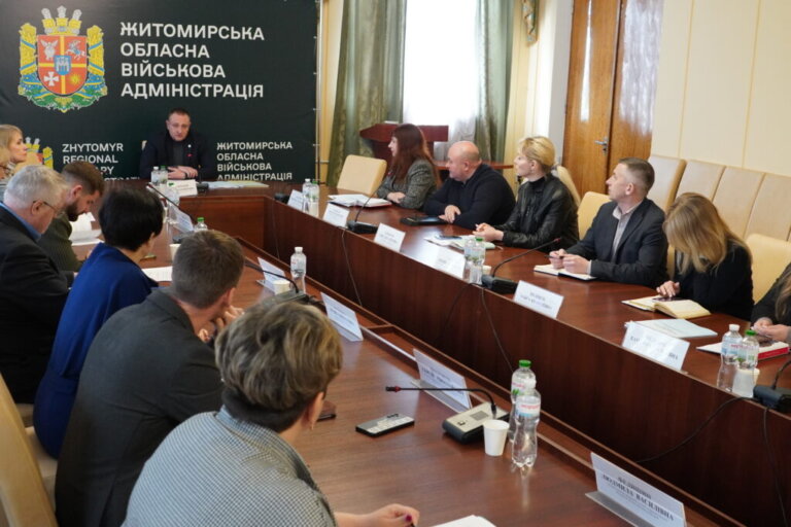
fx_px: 923
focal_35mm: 42
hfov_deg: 46.4
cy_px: 264
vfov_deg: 31.9
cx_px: 396
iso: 4000
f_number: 4.5
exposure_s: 1/100
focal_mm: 28
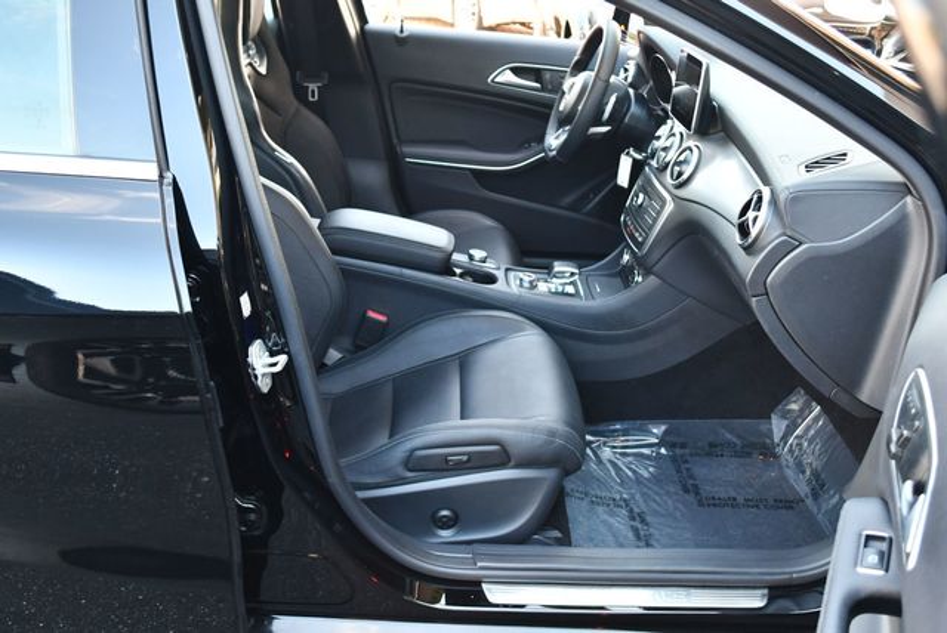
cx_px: 474
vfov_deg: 36.9
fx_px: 948
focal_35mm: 36
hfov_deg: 53.1
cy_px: 316
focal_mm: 18
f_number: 3.5
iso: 800
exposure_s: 1/125
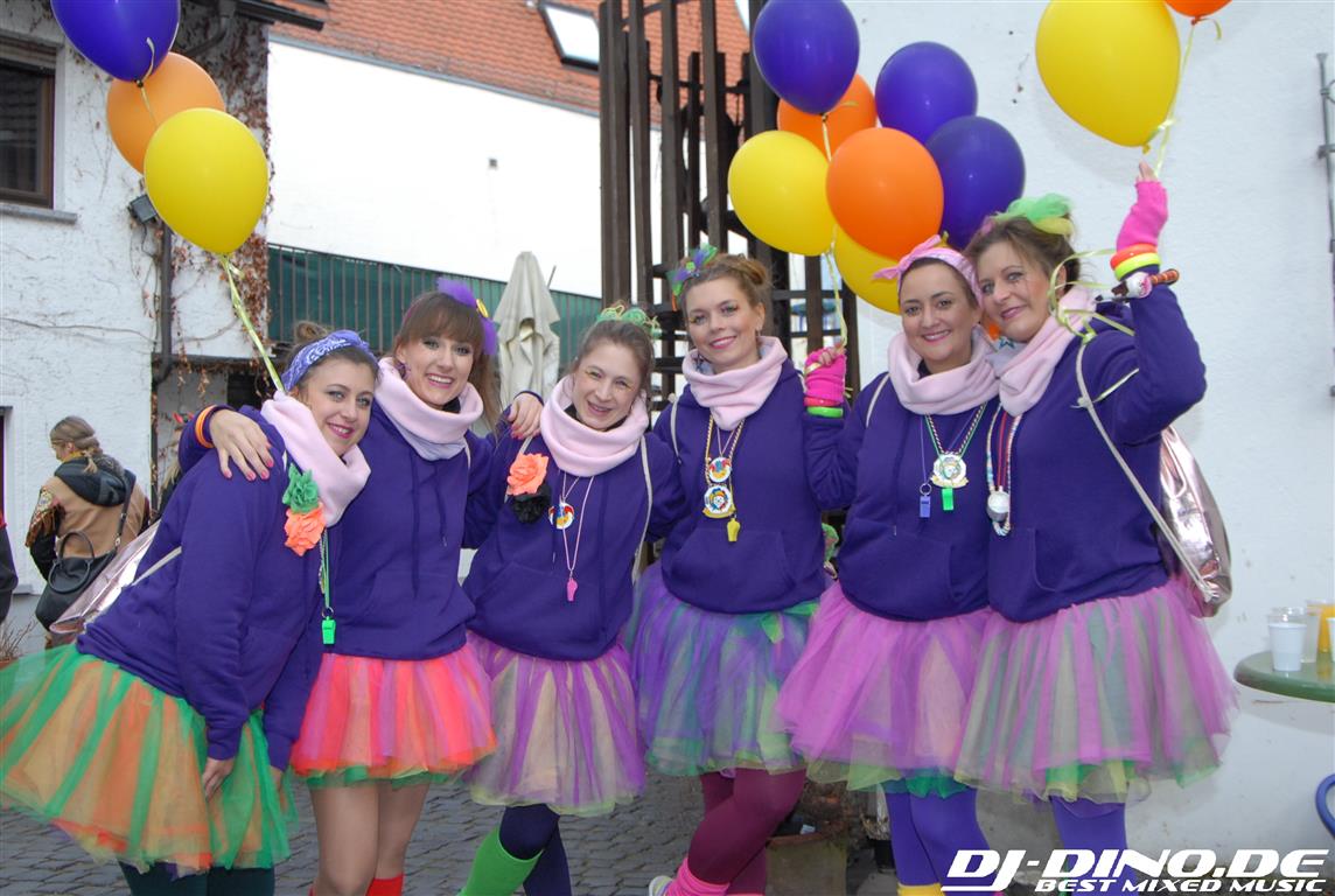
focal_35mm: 36
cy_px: 448
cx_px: 668
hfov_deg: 53.0
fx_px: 1338
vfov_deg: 37.0
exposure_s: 1/200
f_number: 5.6
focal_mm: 24
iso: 400
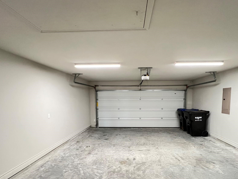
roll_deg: +0.1
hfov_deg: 90.8
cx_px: 130
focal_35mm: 17
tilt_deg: -4.6
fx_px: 117
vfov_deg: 73.7
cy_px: 110
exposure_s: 1/60
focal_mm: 1.57
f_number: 1.8
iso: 800
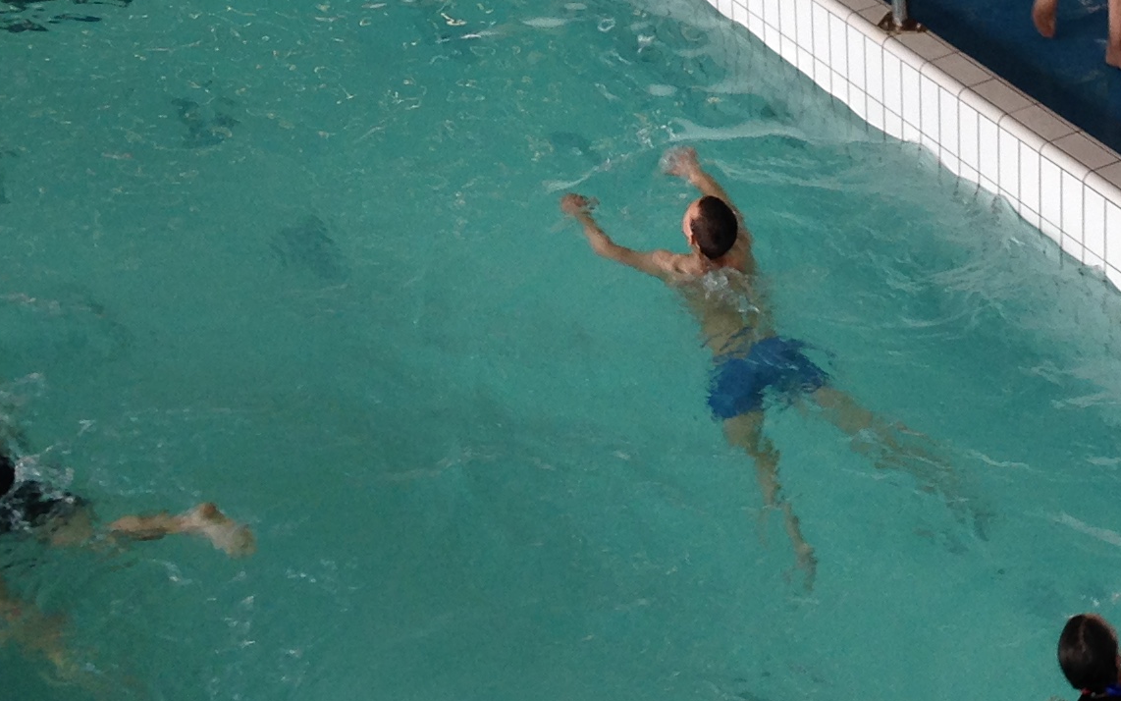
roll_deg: +0.8
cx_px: 928
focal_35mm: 100
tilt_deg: -23.3
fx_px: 3055
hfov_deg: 20.5
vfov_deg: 12.6
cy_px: -228
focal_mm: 4.12
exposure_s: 1/120
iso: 50
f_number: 2.4
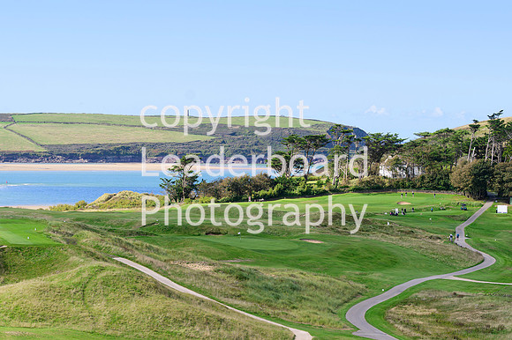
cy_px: 170
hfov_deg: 19.5
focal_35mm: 105
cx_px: 256
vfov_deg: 13.0
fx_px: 1492
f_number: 5.6
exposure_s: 1/400
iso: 125
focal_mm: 70
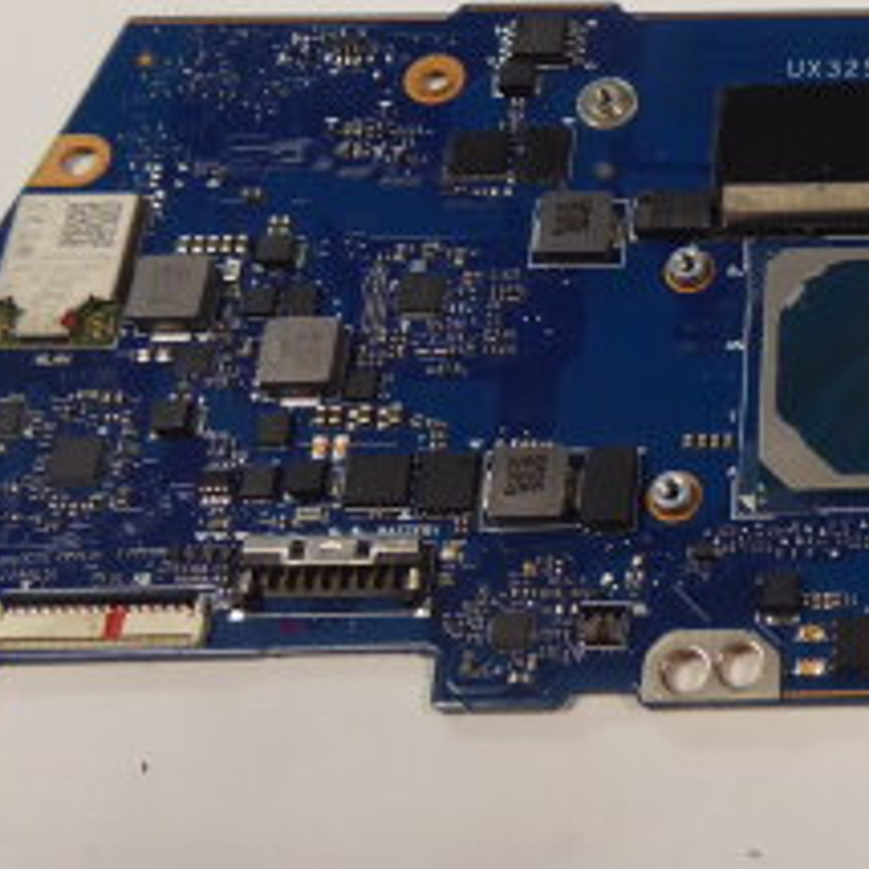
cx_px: 979
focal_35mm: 62
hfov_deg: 25.5
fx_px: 1761
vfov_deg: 27.6
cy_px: 296
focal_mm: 4.3
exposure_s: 1/60
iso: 250
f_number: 3.3
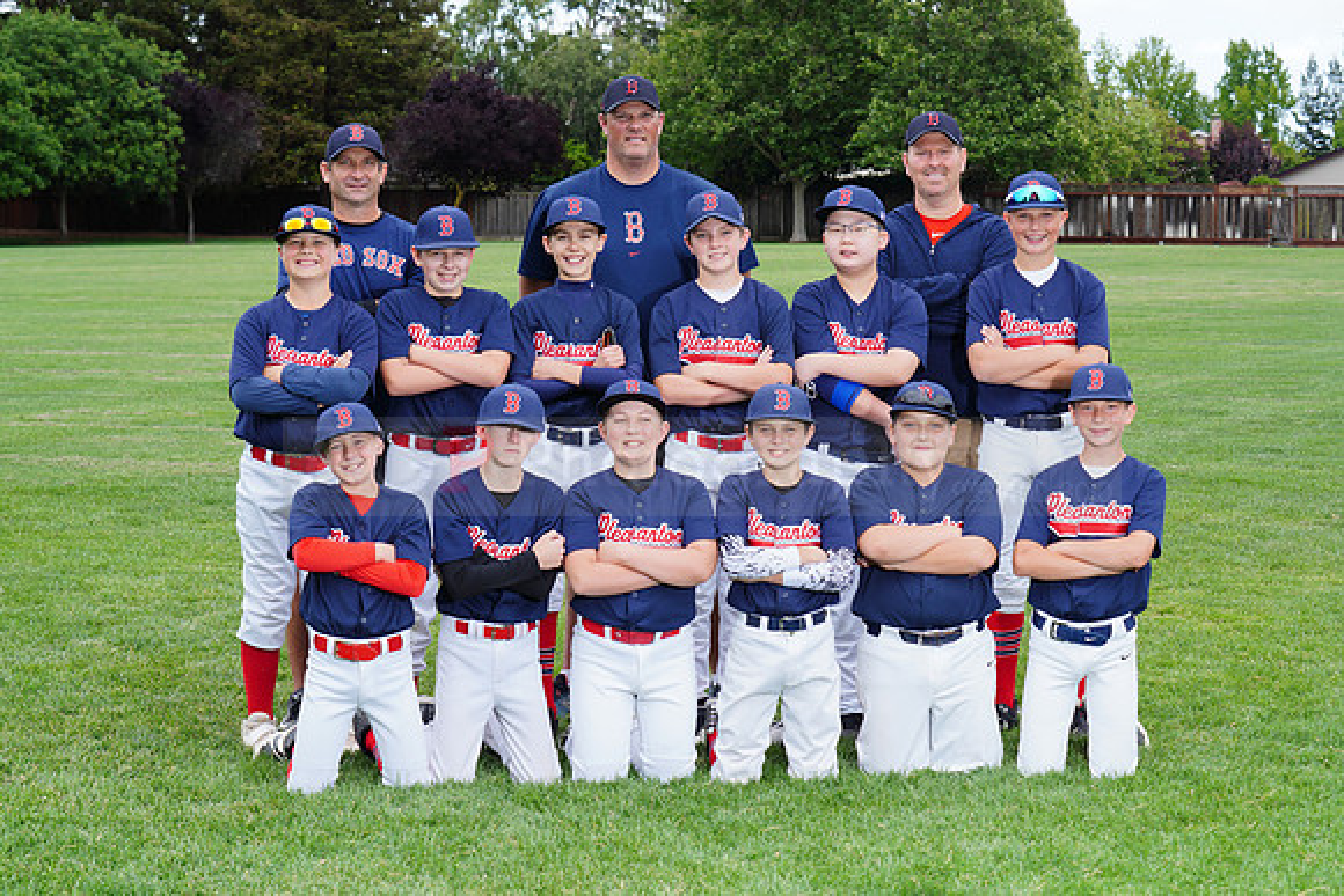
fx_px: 2838
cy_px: 448
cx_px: 672
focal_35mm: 76
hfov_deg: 26.6
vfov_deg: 18.0
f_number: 9
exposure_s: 1/200
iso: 200
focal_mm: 76
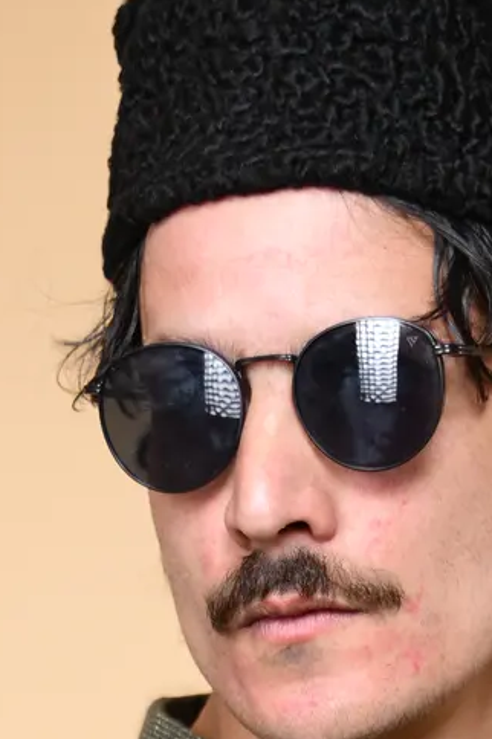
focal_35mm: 177
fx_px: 3626
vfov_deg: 10.7
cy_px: 1467
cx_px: 373
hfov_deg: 7.8
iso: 100
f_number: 2.8
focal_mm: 33.5
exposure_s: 1/160
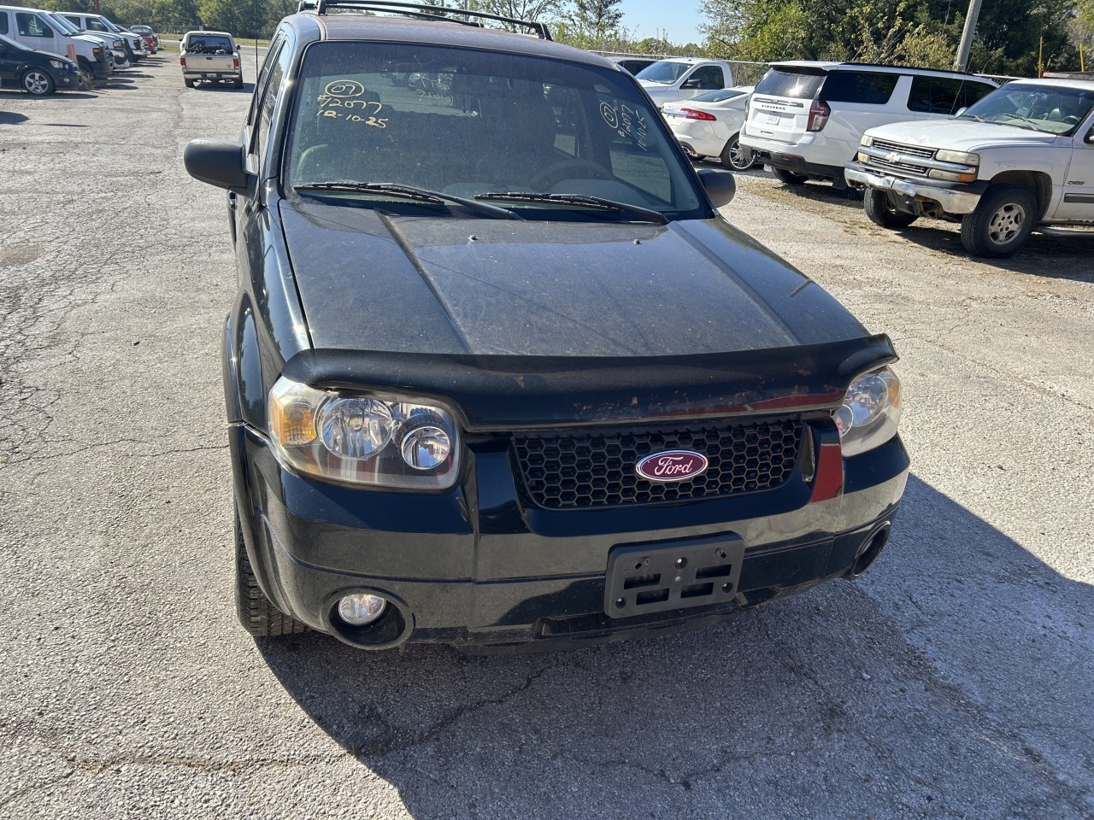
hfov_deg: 67.3
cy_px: 410
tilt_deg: -21.8
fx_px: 822
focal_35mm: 26
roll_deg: -3.9
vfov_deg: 53.1
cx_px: 547
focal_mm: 5.7
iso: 50
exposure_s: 1/1972
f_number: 1.5
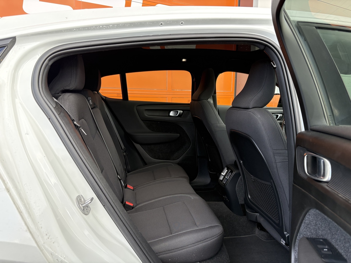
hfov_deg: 67.3
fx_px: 264
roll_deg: -0.6
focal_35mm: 26
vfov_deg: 53.1
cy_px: 132
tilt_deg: -7.4
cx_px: 176
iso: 80
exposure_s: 1/235
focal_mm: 5.96
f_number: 1.6
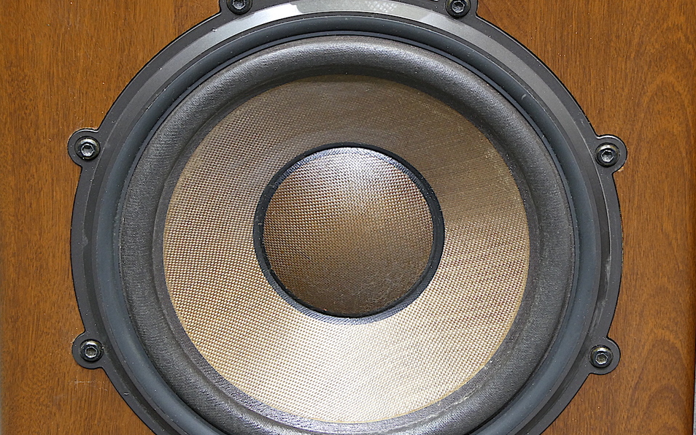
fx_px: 3054
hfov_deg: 13.0
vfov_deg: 8.1
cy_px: 243
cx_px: 349
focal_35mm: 161
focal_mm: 27.1
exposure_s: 1/1.6
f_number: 5.4
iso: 200
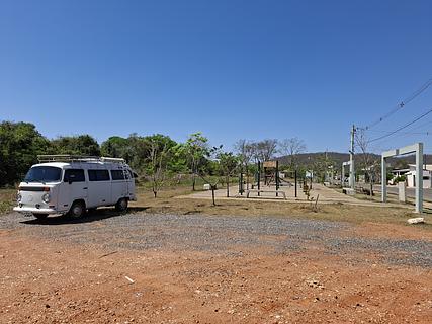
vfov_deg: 58.9
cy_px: 162
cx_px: 216
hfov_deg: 73.9
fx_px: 287
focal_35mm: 23
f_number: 1.8
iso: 50
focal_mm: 5.54
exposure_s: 1/1730
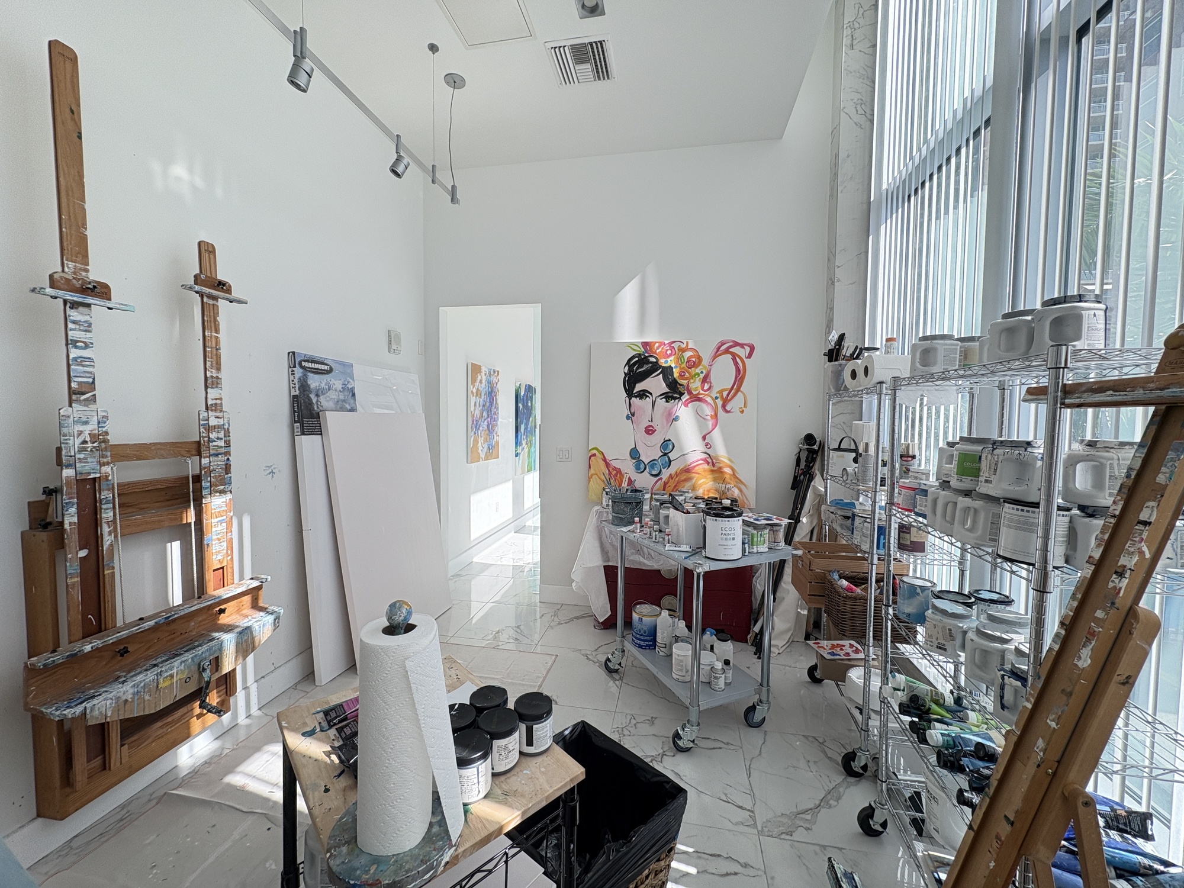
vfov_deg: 85.7
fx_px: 479
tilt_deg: -2.5
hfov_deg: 102.1
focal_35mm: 14
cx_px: 592
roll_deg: +0.6
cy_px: 444
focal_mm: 2.22
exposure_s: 1/347
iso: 64
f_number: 2.2
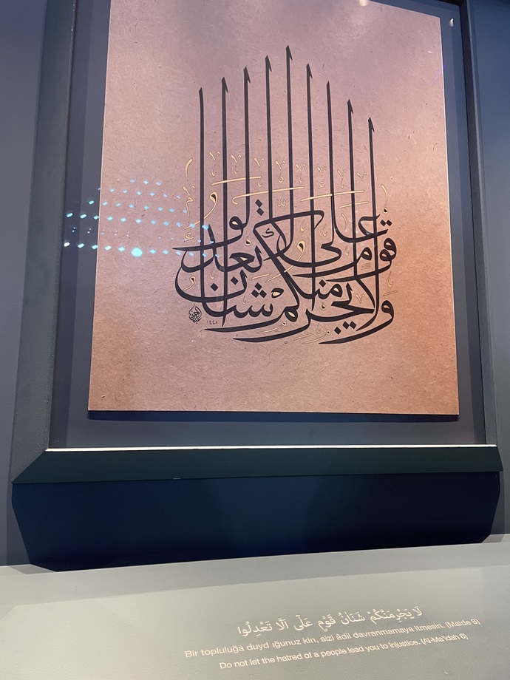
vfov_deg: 67.3
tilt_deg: +8.8
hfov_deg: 53.1
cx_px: 255
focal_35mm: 26
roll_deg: -0.4
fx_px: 511
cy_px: 340
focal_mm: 4.2
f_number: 1.6
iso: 320
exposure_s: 1/60
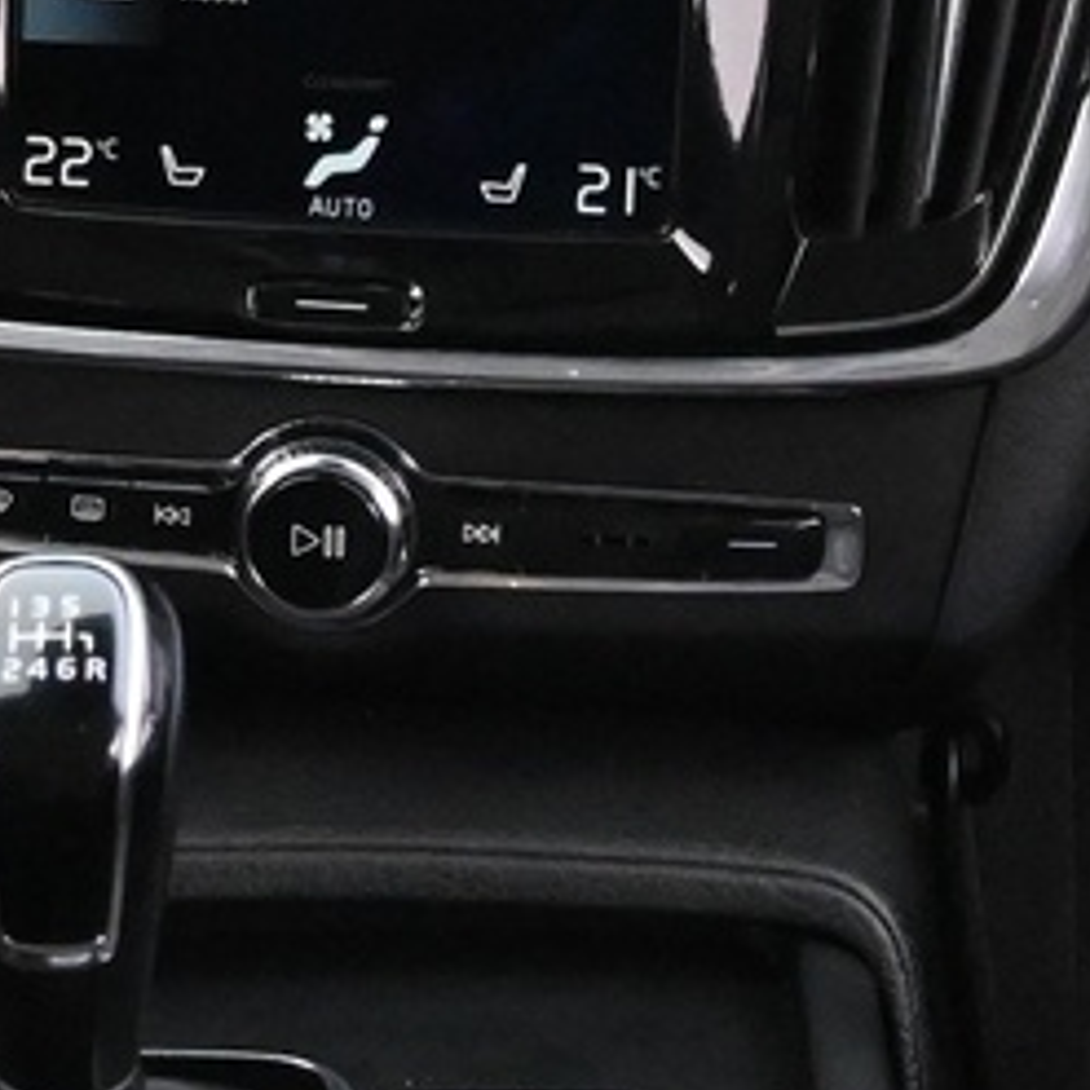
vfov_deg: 13.0
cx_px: 304
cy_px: 177
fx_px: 4774
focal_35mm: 134
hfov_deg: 13.0
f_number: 3.5
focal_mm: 16
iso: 6400
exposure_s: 1/25
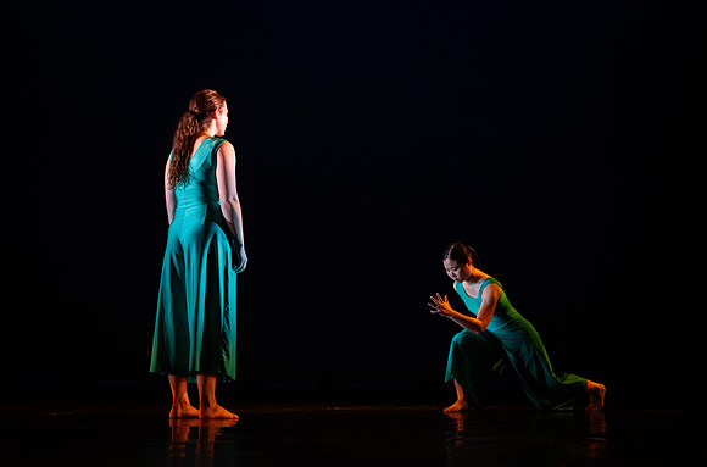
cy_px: 182
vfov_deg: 25.2
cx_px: 332
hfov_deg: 37.4
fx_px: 1044
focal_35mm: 53
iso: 3200
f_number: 2.8
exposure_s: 1/250
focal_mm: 44
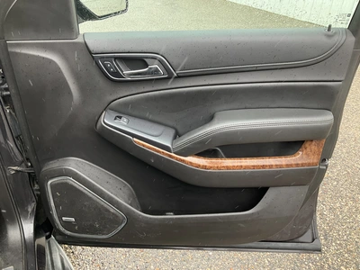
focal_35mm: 29
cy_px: 135
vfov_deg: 48.2
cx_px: 180
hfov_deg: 61.7
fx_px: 302
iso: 50
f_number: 1.8
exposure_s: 1/122
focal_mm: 3
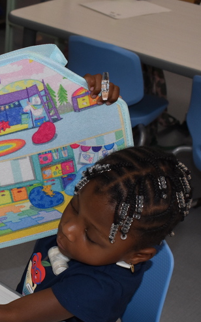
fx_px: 641
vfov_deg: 28.1
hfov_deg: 17.2
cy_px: 201
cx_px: -25
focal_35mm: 73
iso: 800
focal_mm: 23
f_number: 5
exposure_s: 1/100
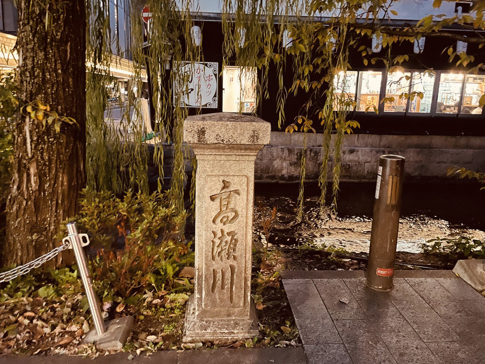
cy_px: 175
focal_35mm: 28
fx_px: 392
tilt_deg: -12.0
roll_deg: -1.2
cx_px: 241
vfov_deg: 49.7
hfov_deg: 63.4
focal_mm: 4.2
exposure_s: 1/12
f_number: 1.6
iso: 500
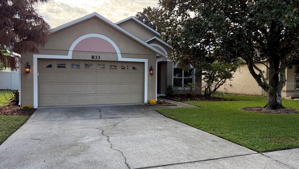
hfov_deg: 69.8
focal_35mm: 27
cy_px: 83
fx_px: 214
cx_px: 151
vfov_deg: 42.9
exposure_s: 1/1018
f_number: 1.78
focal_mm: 6.76
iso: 100
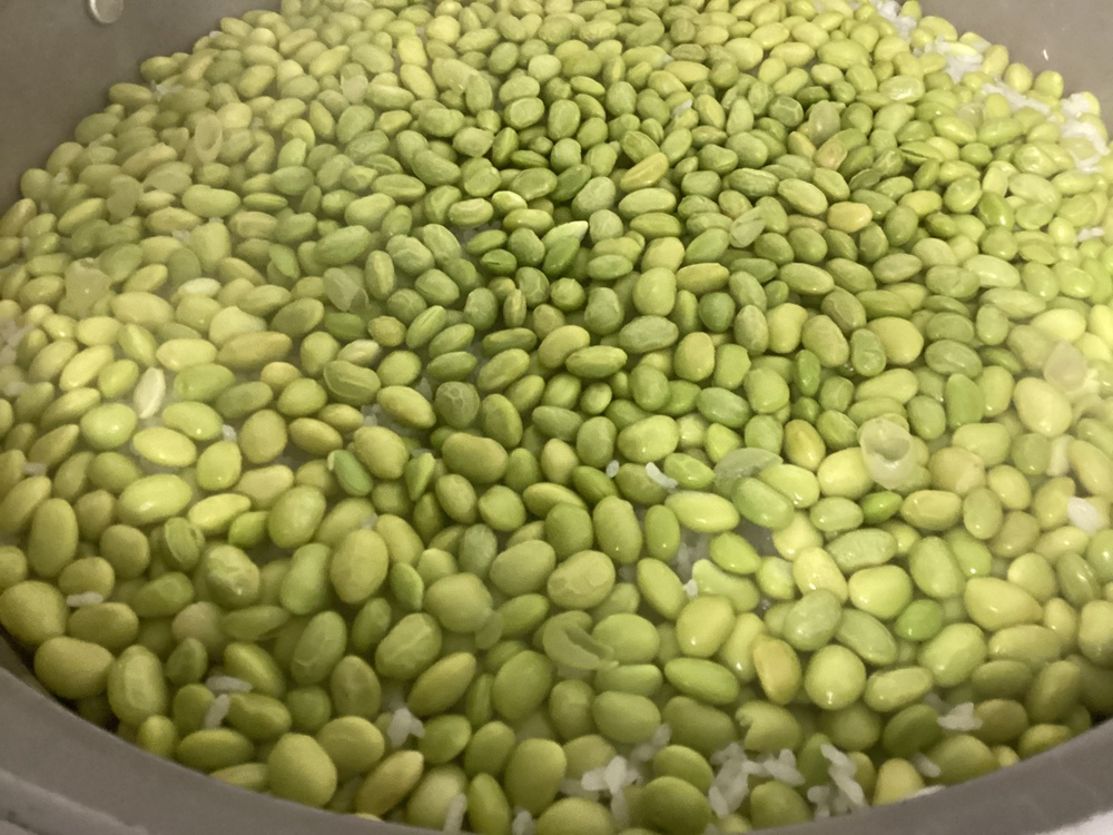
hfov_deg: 58.4
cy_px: 418
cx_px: 556
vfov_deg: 45.4
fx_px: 997
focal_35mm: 31
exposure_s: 1/30
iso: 320
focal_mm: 3.3
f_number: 2.4
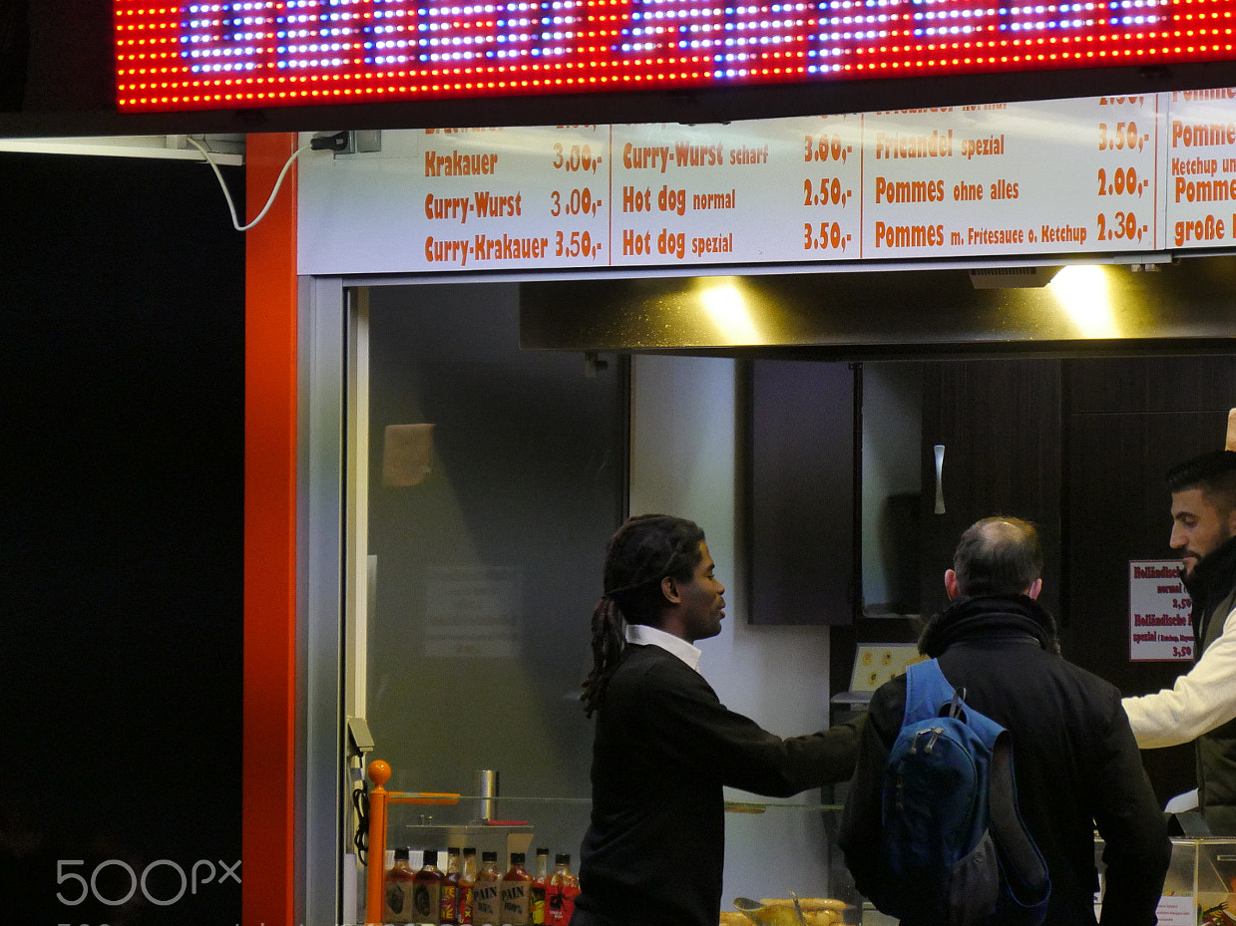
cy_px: 416
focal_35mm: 297
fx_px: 10604
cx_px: 792
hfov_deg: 6.7
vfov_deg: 5.0
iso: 1600
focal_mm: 115
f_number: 5.5
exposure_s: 1/250
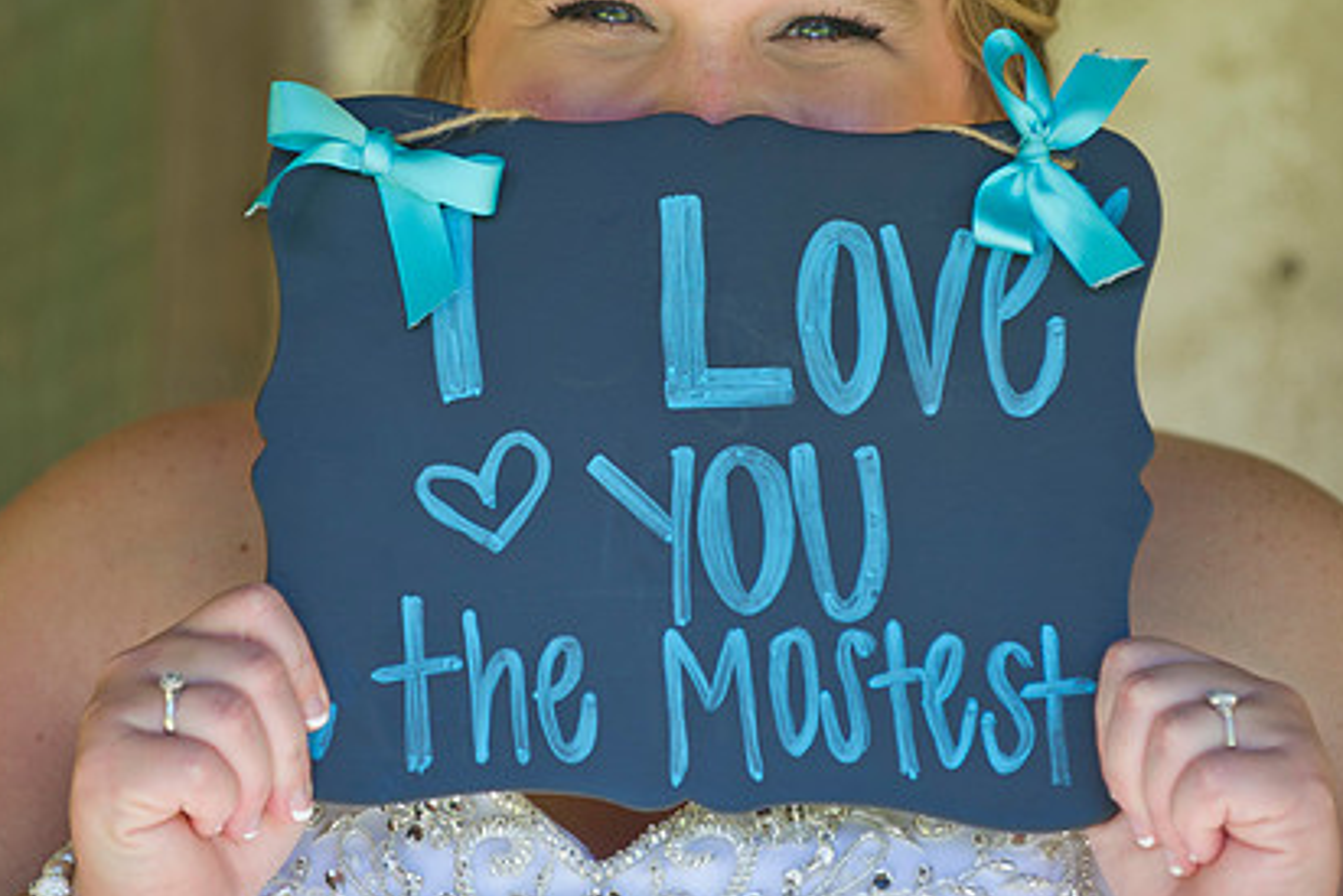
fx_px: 8919
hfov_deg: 8.6
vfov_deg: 5.8
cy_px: 280
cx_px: 613
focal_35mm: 239
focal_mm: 170
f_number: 2.8
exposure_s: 1/160
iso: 200
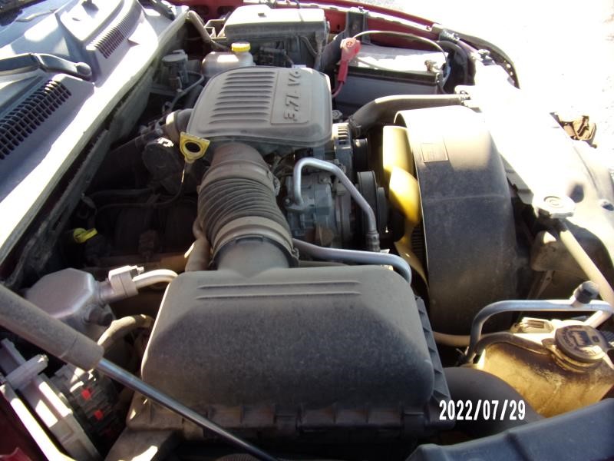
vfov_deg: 56.8
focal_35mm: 24
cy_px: 230
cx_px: 307
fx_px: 426
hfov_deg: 71.6
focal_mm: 4.3
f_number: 3.3
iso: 80
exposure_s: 1/140
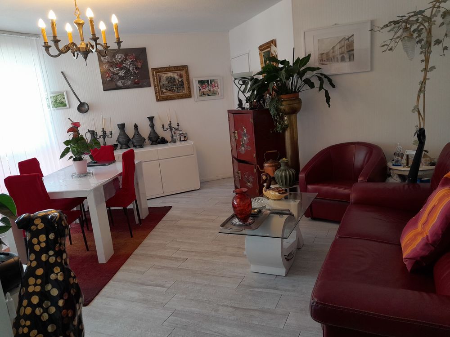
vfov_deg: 51.4
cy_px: 168
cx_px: 225
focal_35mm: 27
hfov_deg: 65.3
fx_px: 351
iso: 100
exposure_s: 1/50
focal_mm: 4
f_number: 1.8
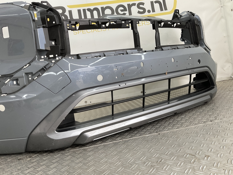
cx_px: 116
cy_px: 88
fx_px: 195
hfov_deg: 61.7
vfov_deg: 48.2
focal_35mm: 29
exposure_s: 1/100
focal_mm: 3
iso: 20
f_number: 1.8
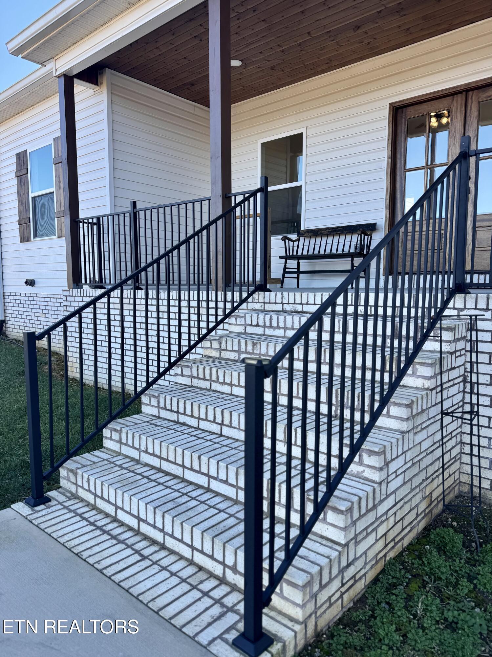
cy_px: 328
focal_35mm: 24
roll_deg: +0.2
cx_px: 246
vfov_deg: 71.6
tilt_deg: -5.5
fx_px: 455
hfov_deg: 56.8
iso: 80
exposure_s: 1/664
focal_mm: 6.76
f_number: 1.78
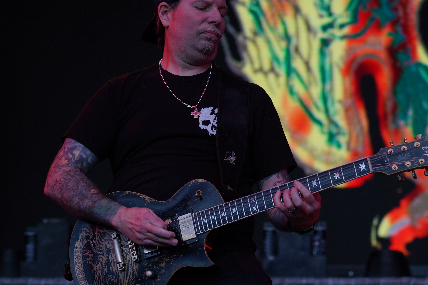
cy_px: 147
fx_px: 1938
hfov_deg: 12.6
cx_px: 250
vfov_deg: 8.4
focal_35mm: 163
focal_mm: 105
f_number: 4.5
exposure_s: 1/200
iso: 100
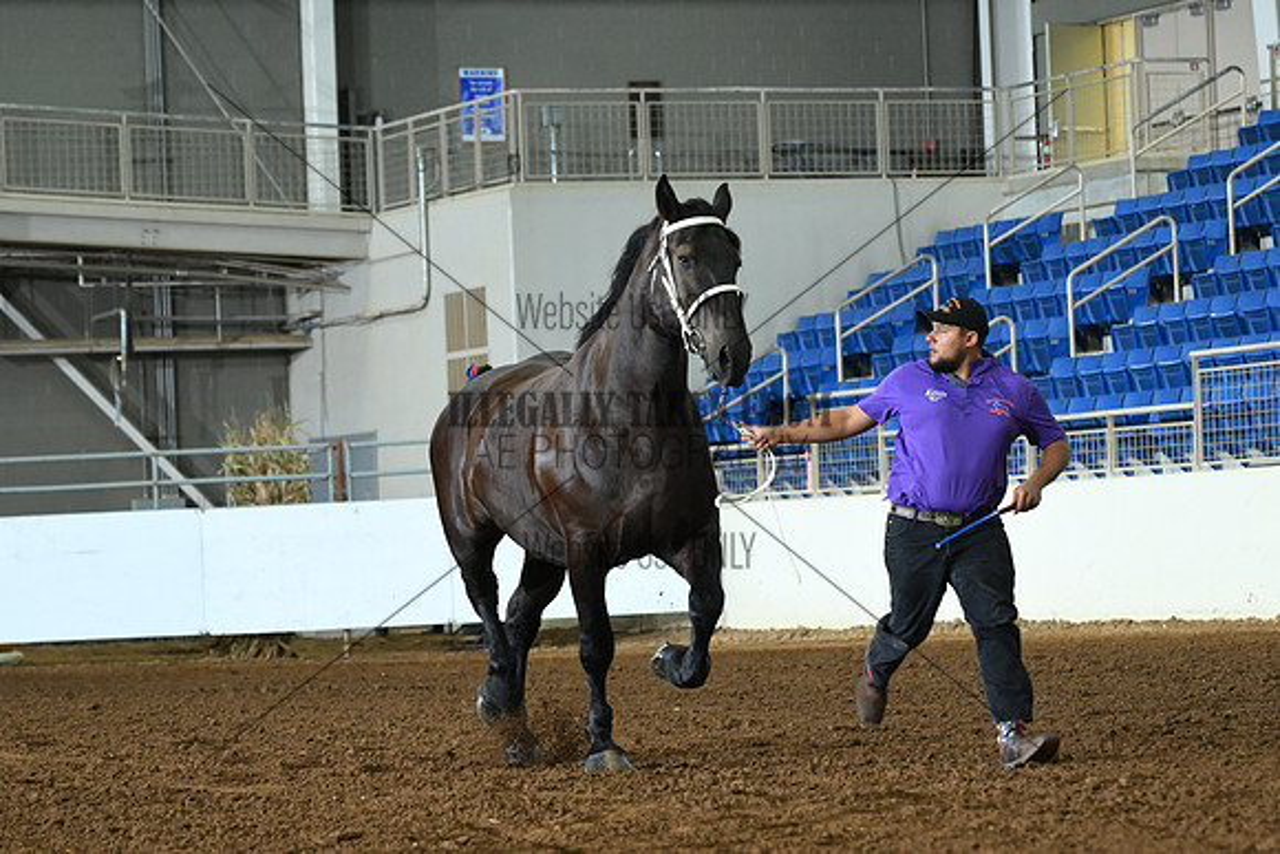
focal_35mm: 145
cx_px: 640
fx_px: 5157
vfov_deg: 9.5
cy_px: 427
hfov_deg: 14.2
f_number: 4
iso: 3200
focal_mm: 97
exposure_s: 1/212
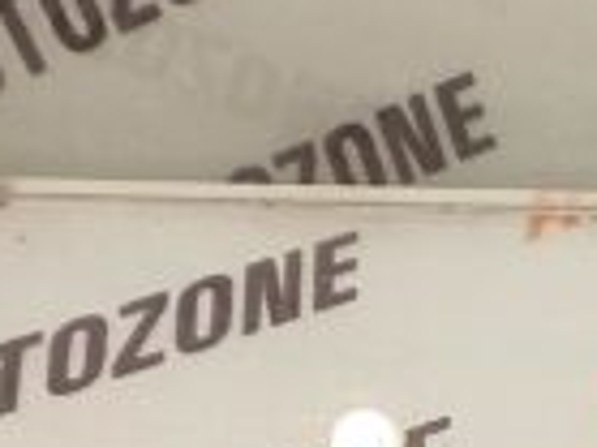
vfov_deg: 13.3
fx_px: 1620
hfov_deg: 18.3
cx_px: 919
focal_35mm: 94
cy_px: 918
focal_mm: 4.74
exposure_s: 1/33
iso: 191
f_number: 1.79
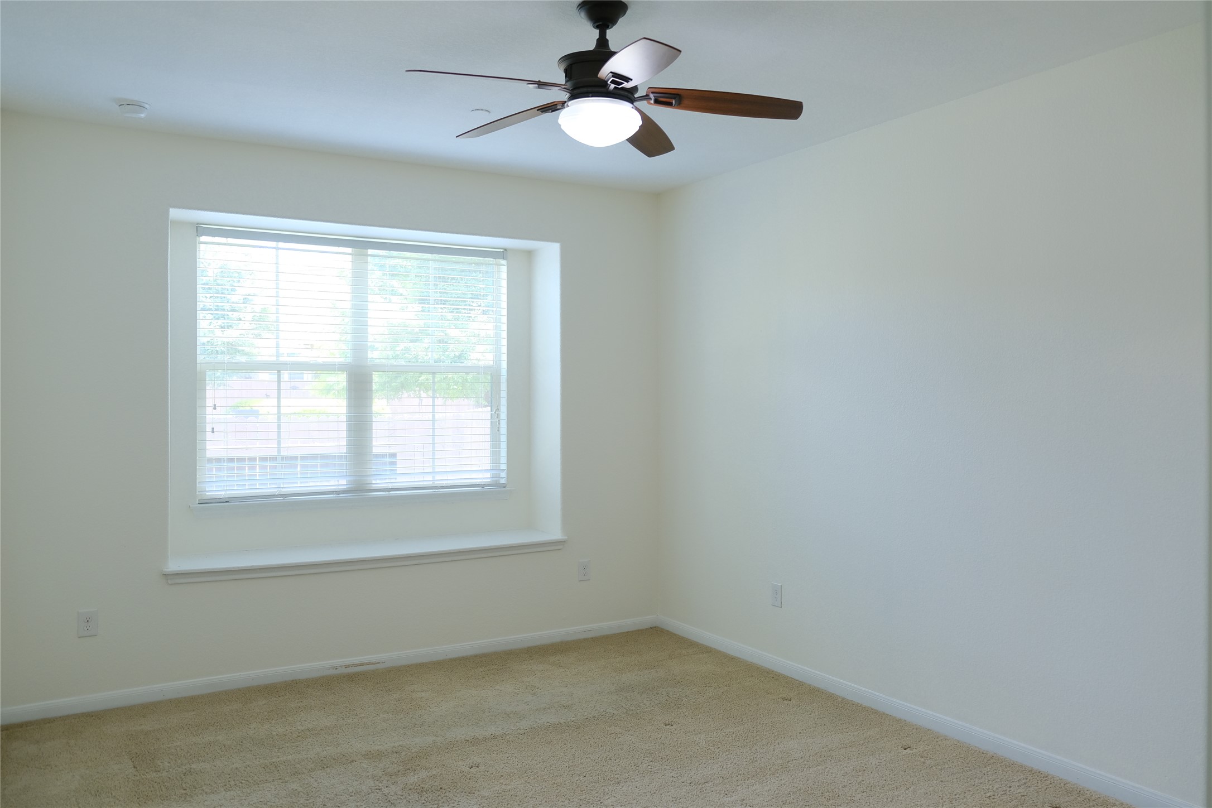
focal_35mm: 27
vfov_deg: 47.9
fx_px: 909
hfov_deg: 67.4
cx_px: 606
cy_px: 404
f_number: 2.8
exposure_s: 1/60
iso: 500
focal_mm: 18
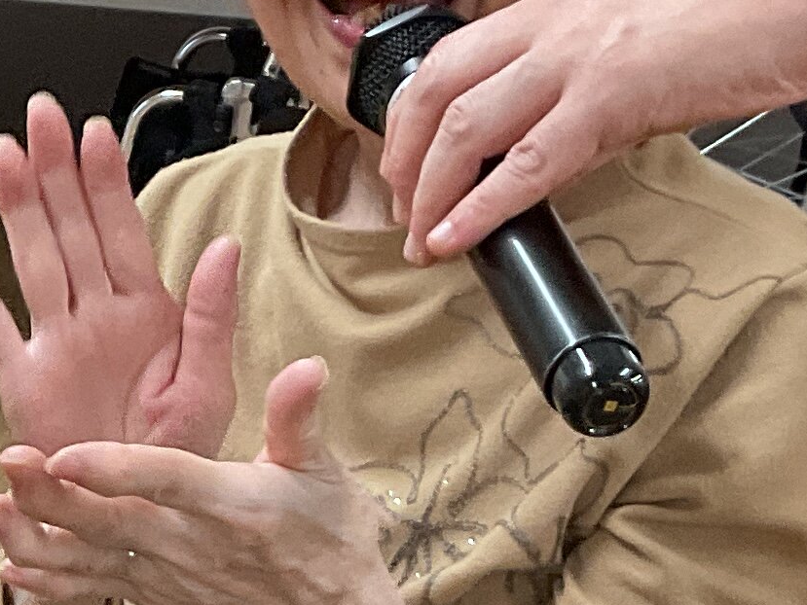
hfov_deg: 13.5
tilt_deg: -22.5
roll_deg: -1.9
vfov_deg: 10.3
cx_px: -238
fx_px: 3288
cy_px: 755
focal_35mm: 141
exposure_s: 1/60
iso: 125
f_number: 1.8
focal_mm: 3
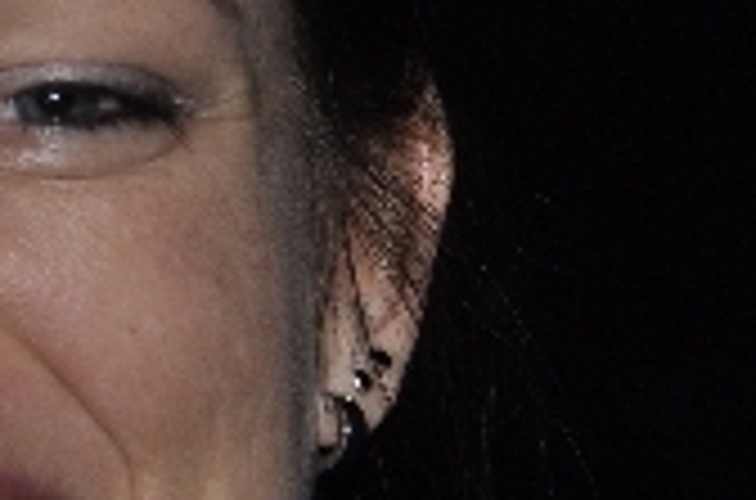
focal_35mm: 501
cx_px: -220
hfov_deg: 4.1
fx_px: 10491
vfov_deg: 2.7
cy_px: 349
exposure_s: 1/60
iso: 400
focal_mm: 70
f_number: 5.3
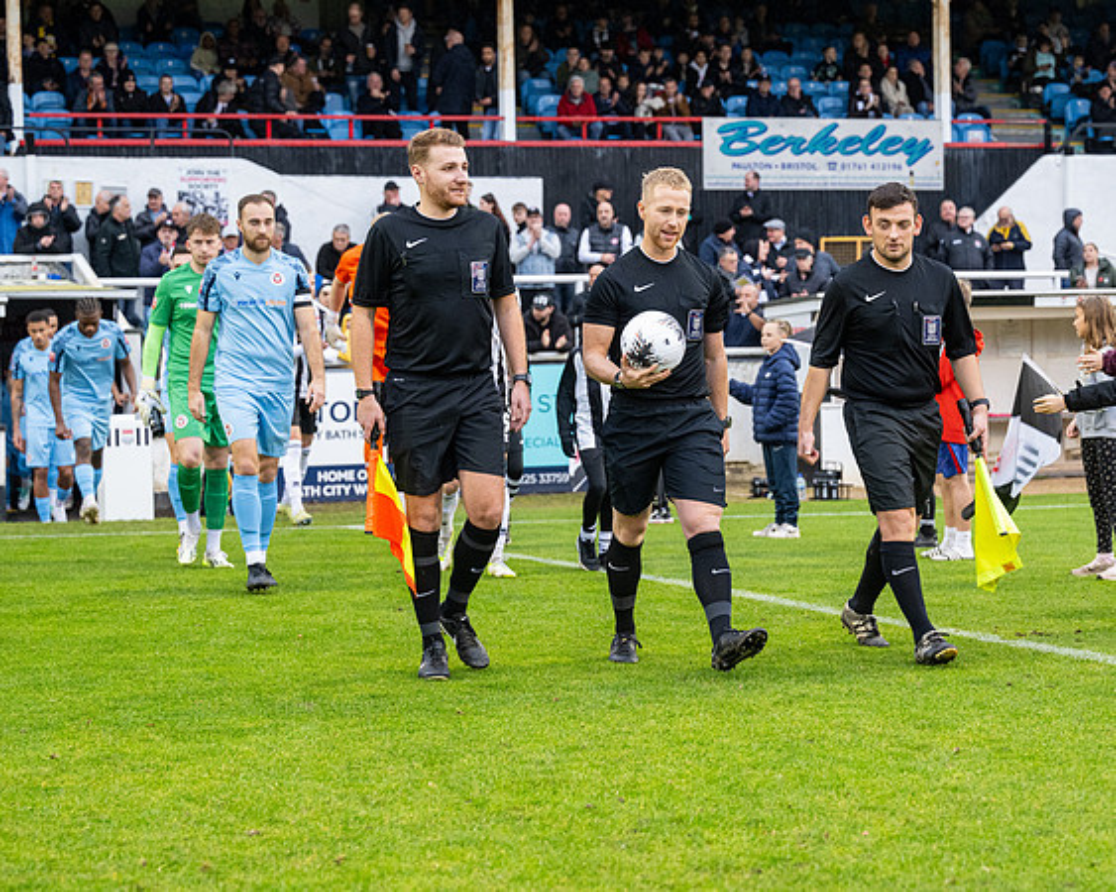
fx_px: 2744
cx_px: 657
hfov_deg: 23.0
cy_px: 452
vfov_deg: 18.5
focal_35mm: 83
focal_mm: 70
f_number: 4
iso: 2000
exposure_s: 1/320
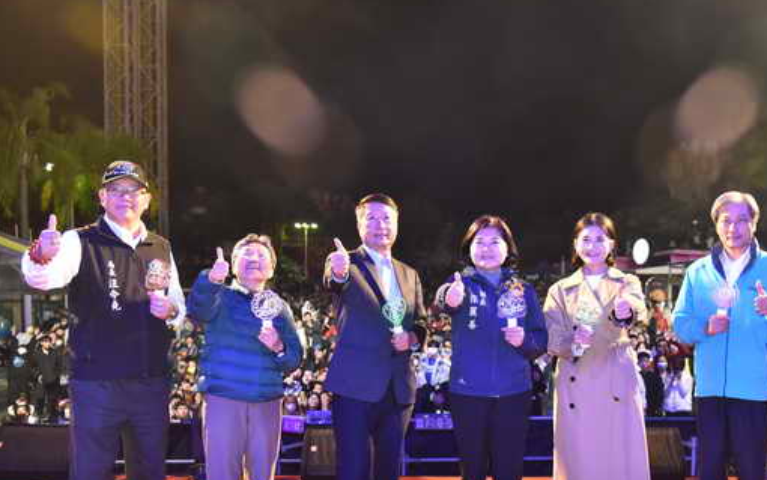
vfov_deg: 30.3
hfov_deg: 46.6
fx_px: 878
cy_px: 321
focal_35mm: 42
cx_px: 496
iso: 2200
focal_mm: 30
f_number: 4
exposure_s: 1/60
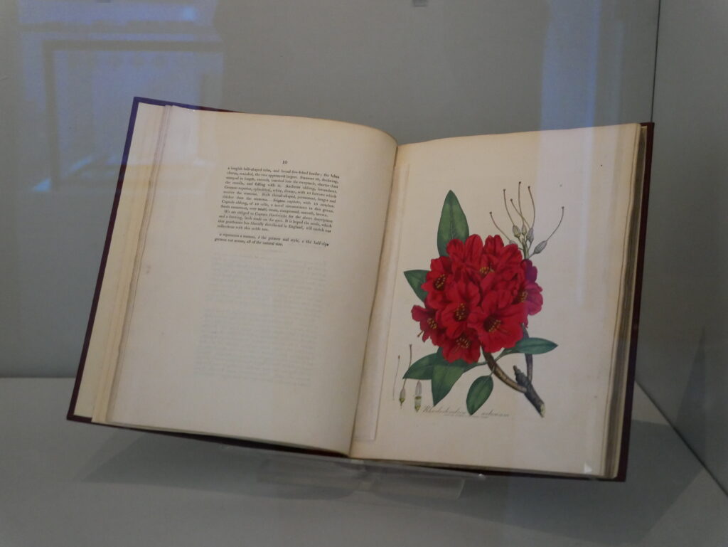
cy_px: 274
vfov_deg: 26.1
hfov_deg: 34.3
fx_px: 1178
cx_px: 364
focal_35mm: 56
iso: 3200
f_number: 4.7
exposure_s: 1/40
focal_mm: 28
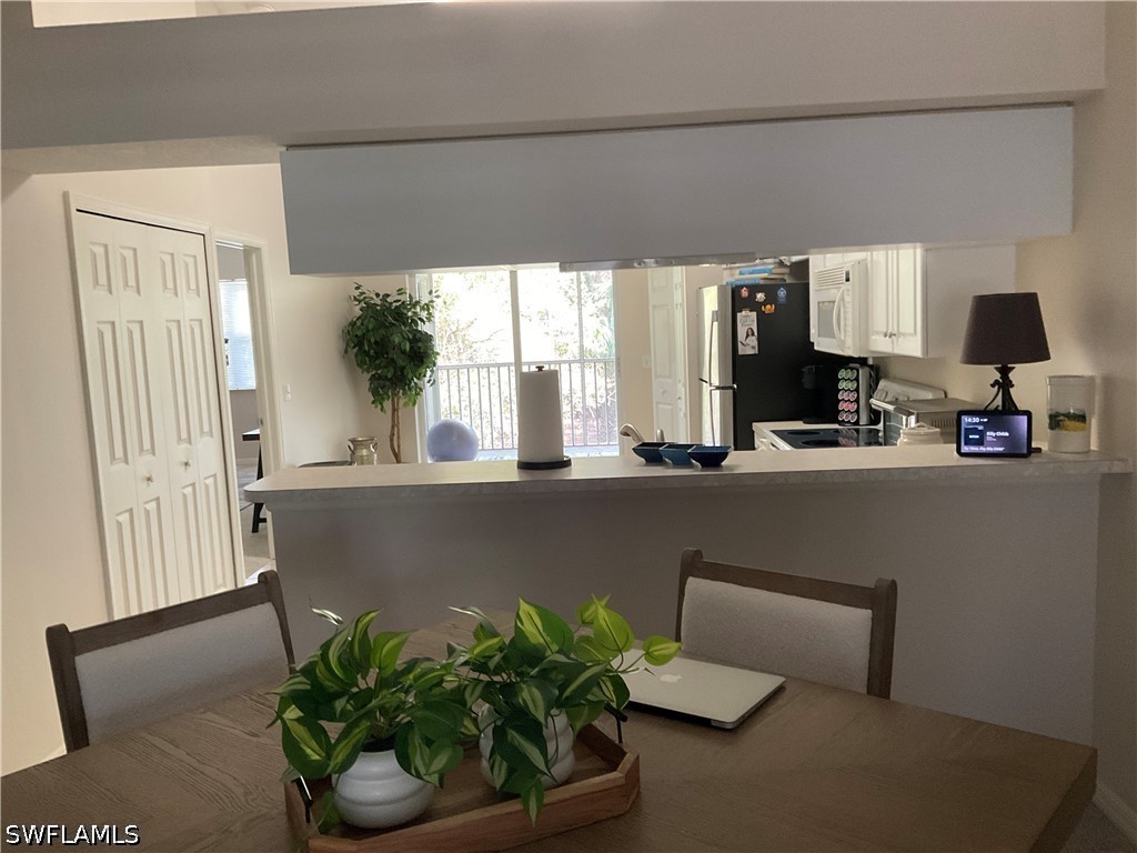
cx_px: 568
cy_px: 426
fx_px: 953
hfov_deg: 61.7
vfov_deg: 48.2
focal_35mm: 29
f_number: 1.8
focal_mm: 3
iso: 200
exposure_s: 1/60
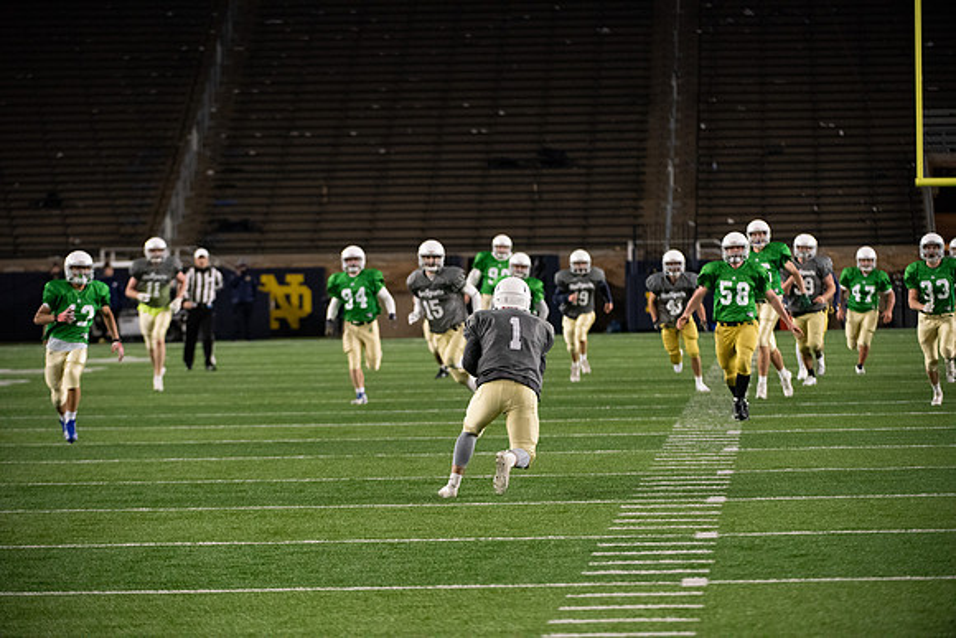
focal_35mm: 210
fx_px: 5578
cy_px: 319
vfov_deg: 6.5
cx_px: 478
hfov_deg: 9.8
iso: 5000
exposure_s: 1/500
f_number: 4.5
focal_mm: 210
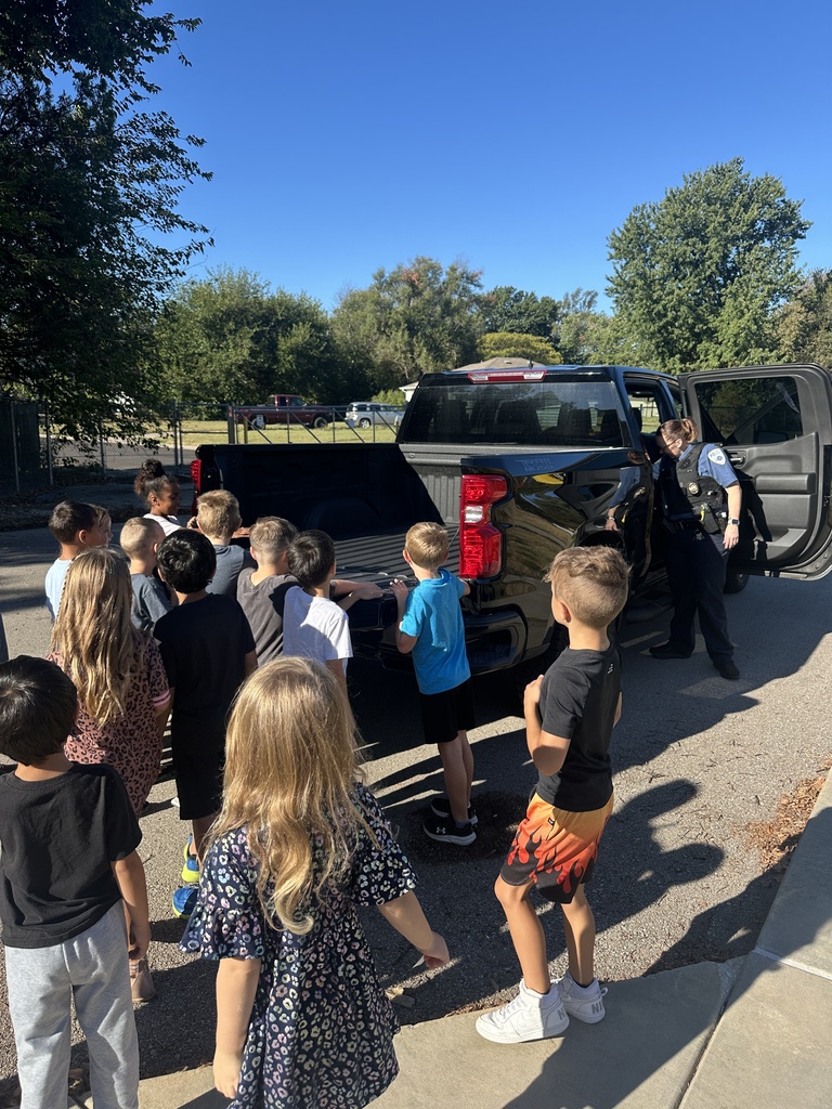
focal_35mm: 24
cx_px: 416
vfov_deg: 71.6
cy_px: 554
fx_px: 769
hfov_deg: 56.8
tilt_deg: -8.4
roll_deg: -1.7
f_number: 1.78
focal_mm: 6.86
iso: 80
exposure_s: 1/2110
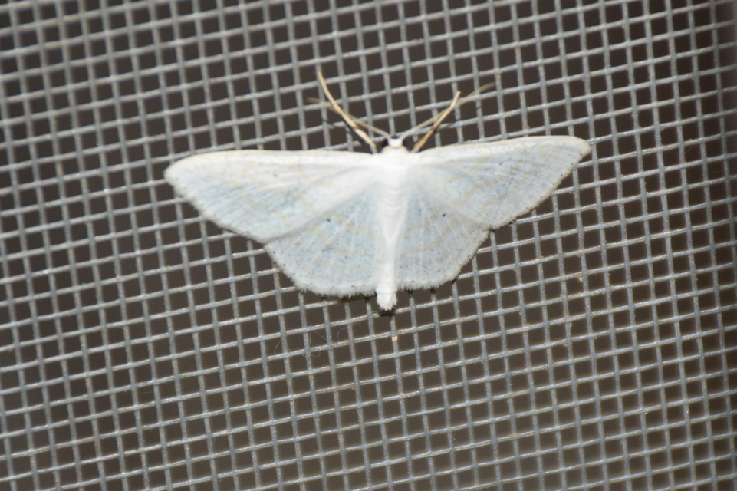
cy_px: 246
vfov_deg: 6.5
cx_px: 368
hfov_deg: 9.8
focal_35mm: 210
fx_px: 4297
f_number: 7.1
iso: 320
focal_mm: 140
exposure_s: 1/60
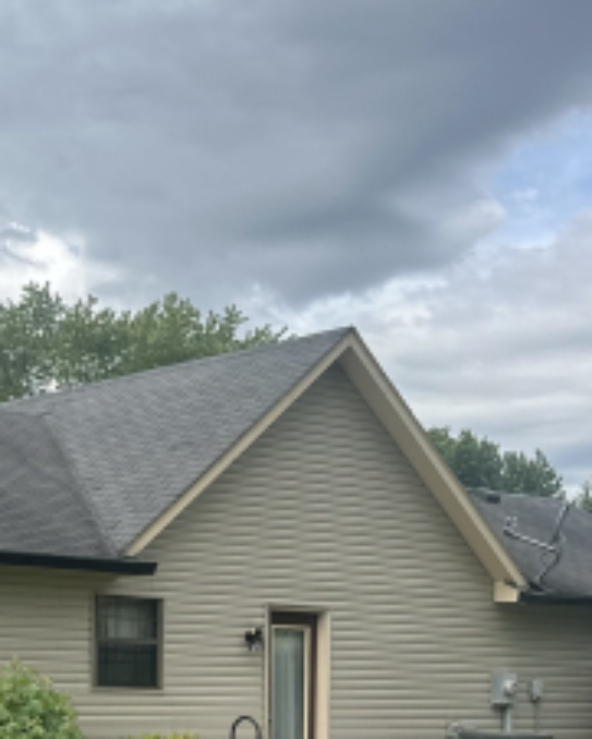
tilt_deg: +2.8
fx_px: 1510
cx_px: -182
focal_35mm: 69
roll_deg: -2.2
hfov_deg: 20.3
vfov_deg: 26.9
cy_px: 598
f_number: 1.78
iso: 80
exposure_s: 1/4184
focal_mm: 6.86
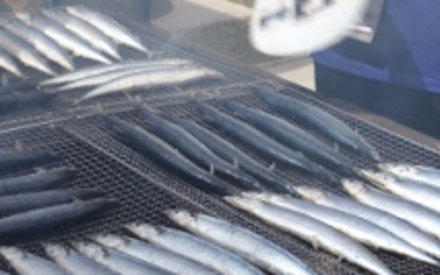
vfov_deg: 12.7
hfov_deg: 19.7
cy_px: 90
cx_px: 17
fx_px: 1235
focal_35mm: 103
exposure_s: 1/200
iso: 100
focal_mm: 32
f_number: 7.1
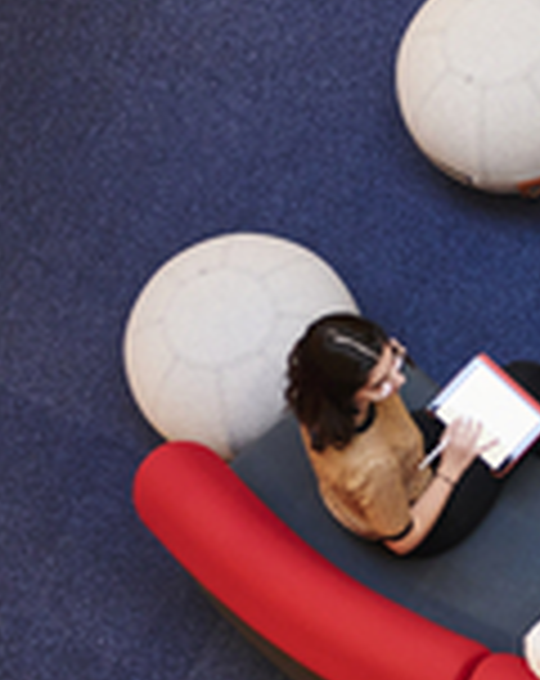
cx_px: 900
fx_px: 3250
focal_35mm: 162
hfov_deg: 9.2
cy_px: 223
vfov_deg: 11.9
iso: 1600
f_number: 2.8
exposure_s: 1/125
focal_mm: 52
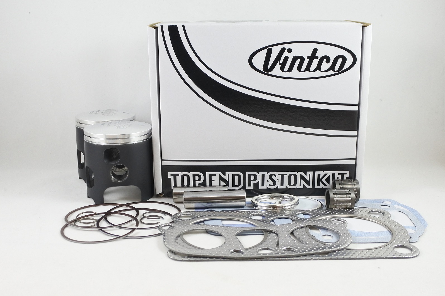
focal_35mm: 34
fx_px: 420
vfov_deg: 38.9
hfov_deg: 55.8
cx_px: 222
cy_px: 148
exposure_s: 1/125
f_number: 3.8
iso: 500
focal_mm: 12.6
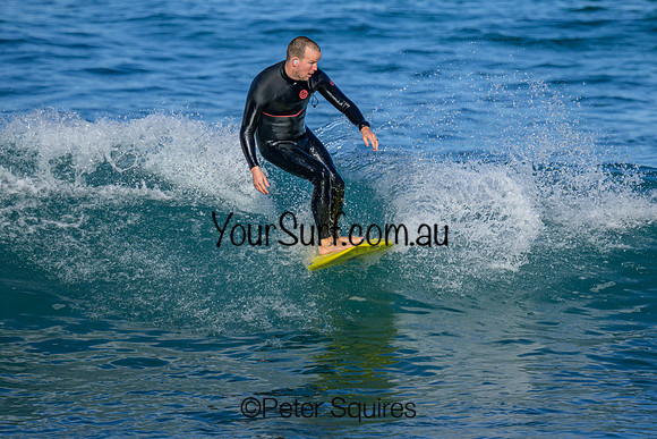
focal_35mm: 986
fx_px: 18004
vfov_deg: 1.4
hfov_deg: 2.1
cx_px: 333
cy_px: 196
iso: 400
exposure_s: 1/2000
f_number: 8
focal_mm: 800
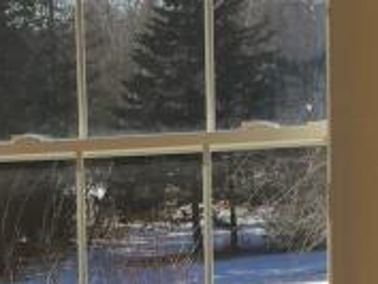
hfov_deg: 11.4
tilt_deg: -11.4
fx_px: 1836
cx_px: -145
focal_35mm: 168
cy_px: 474
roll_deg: +3.3
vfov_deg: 8.6
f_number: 2.2
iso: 32
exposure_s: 1/775
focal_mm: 4.15
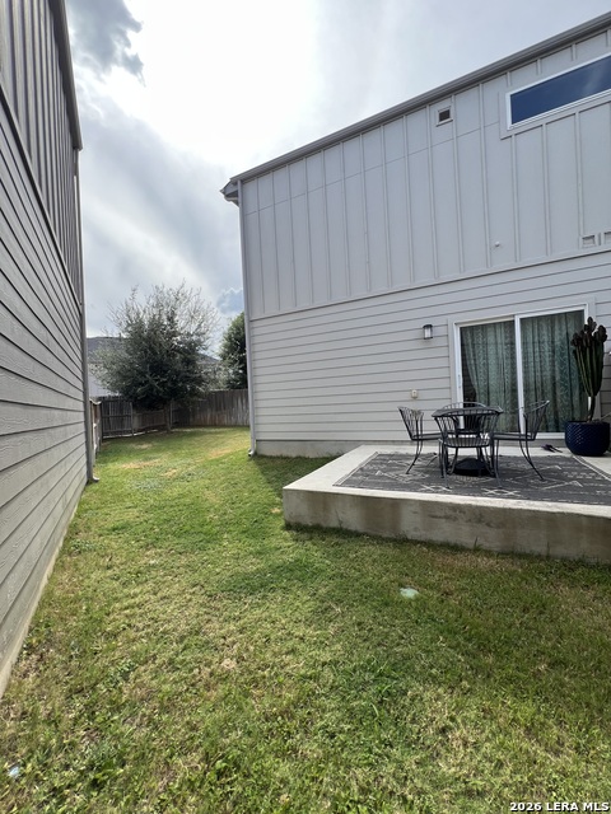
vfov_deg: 106.2
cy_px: 407
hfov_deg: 89.9
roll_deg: +2.7
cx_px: 306
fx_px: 306
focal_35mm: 13
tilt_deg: +0.0
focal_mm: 1.57
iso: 32
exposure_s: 1/541
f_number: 1.8
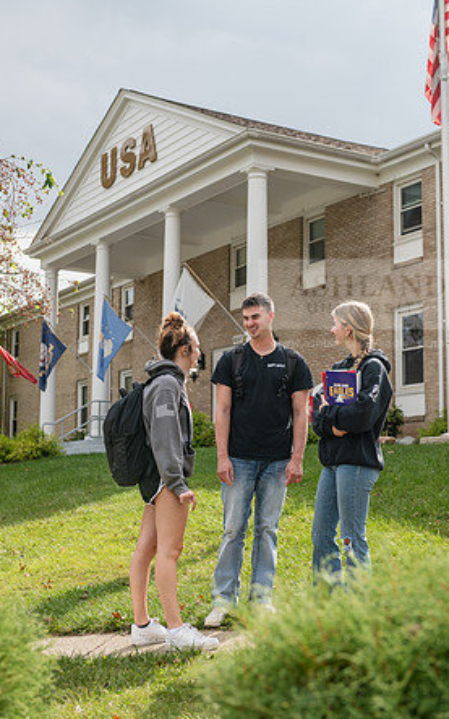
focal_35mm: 57
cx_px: 233
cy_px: 360
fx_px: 1116
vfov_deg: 35.7
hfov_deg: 22.8
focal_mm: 55
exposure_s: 1/1000
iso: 250
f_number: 4
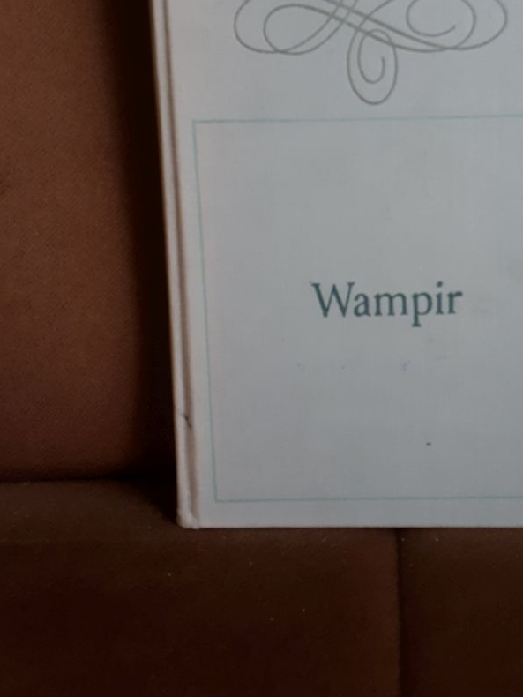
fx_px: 825
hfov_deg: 34.5
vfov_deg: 44.9
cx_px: 381
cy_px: 217
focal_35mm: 41
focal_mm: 3.6
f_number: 1.9
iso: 100
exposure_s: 1/33
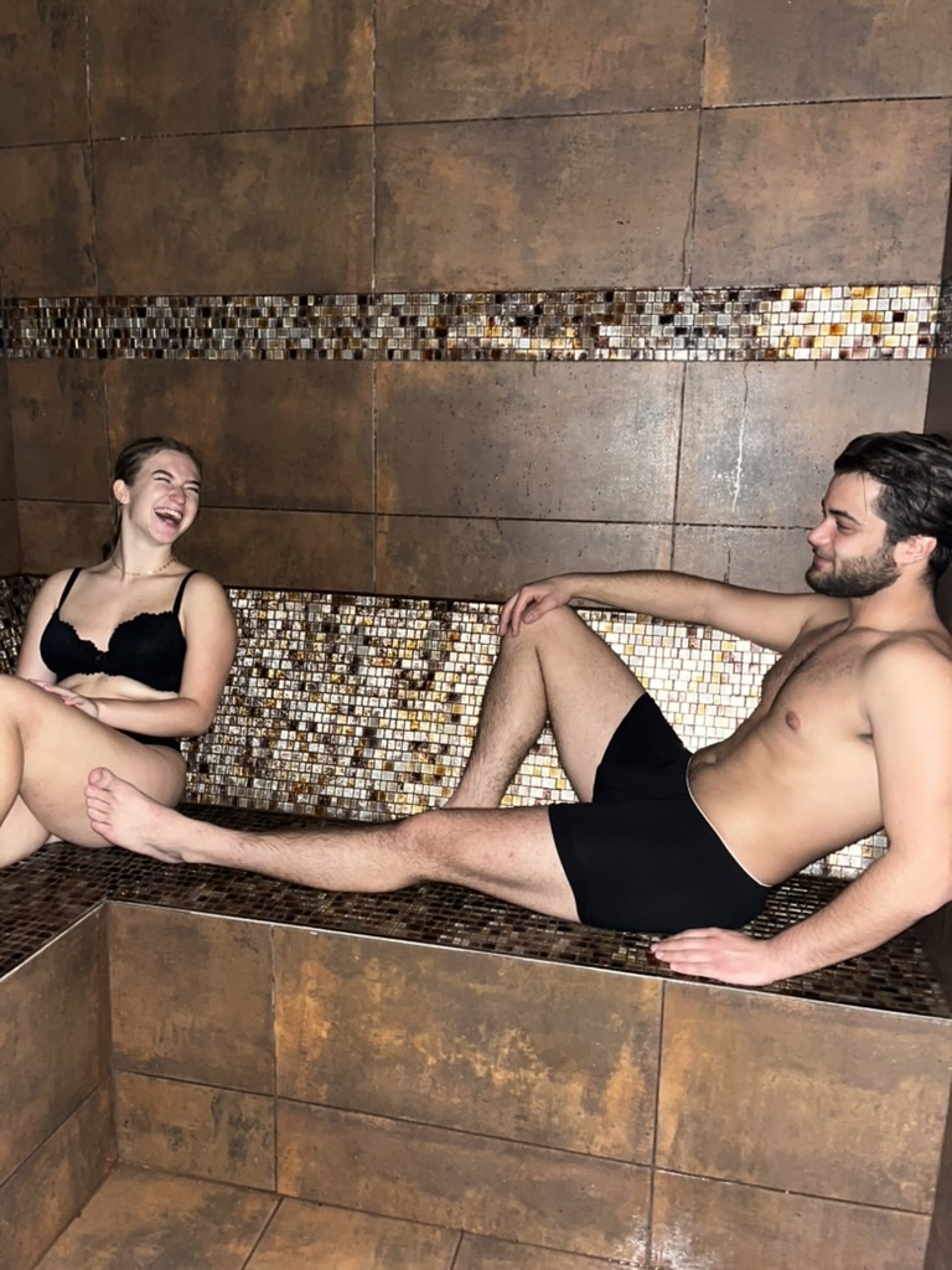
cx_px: 476
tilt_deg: -10.9
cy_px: 635
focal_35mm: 26
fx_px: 953
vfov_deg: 67.3
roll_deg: -1.1
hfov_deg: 53.1
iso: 125
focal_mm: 5.1
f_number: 1.6
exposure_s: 1/4
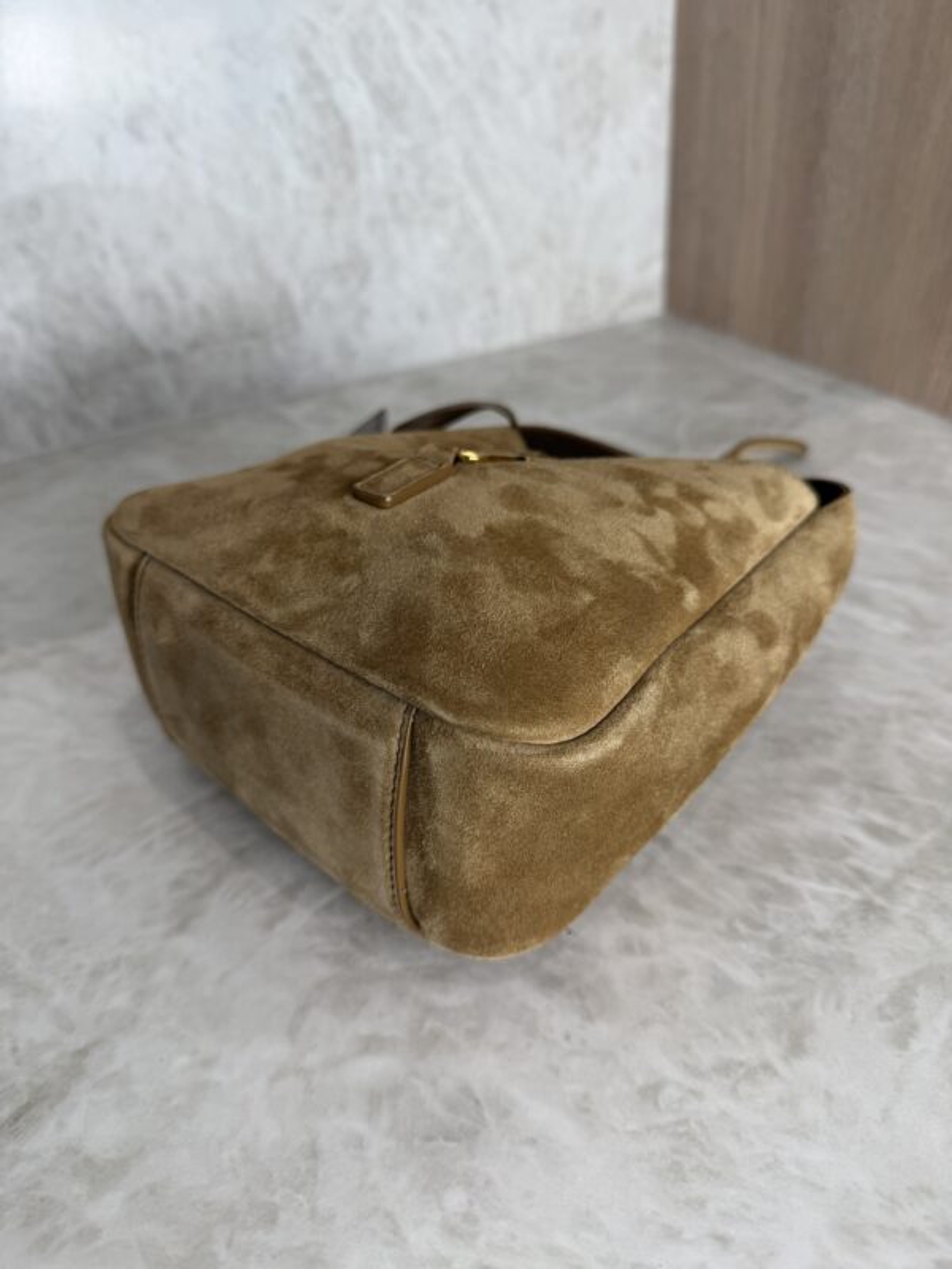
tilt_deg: -34.8
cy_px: 634
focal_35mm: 24
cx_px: 476
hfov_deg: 56.8
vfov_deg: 71.6
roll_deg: +4.7
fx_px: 880
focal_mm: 6.76
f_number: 1.78
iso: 64
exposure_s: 1/120
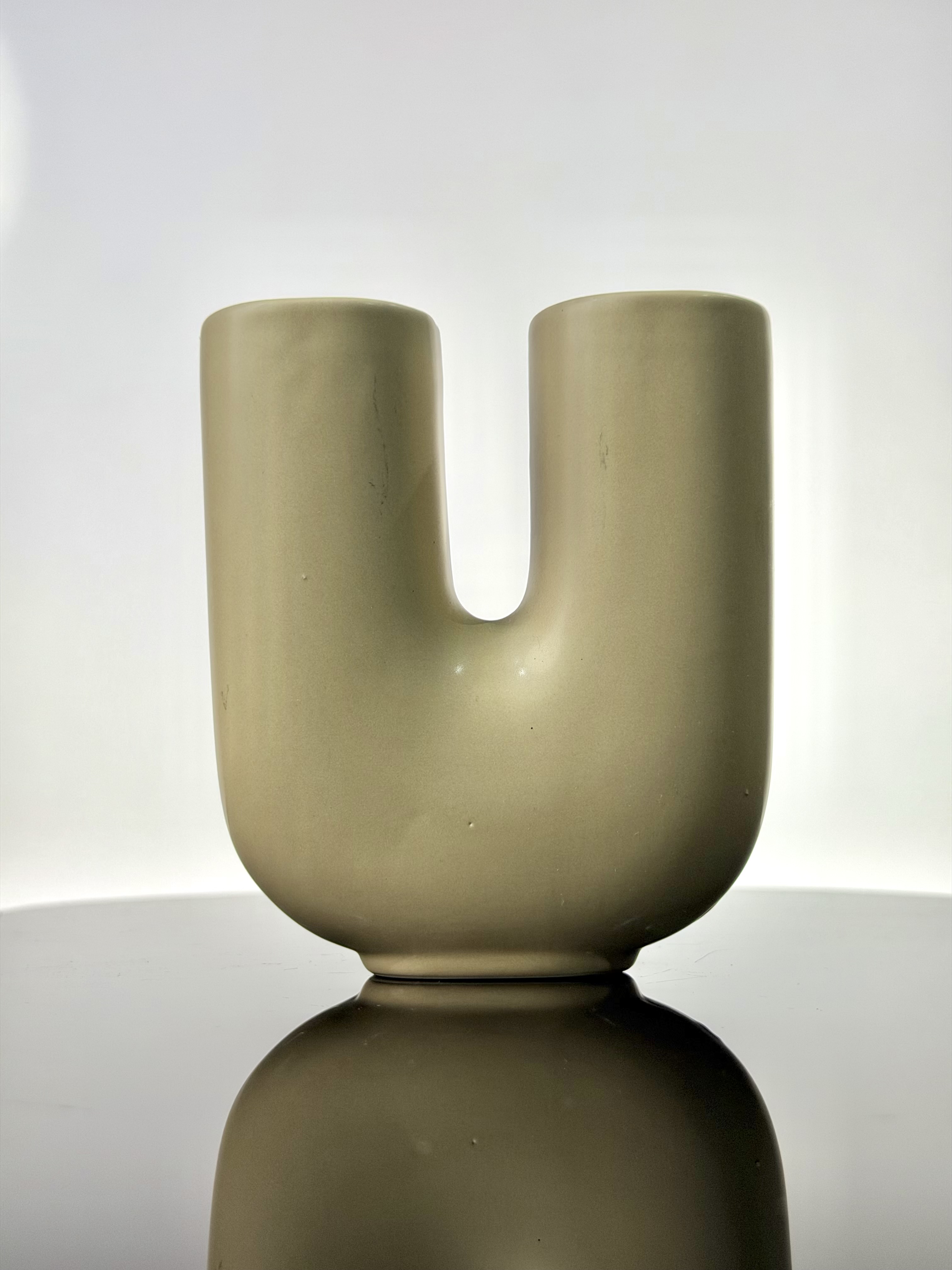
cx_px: 476
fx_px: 1760
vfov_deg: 39.7
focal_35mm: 48
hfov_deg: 30.3
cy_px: 635
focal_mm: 6.76
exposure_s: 1/130
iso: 50
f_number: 1.78
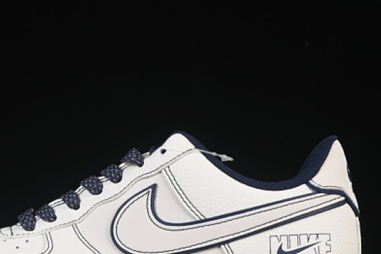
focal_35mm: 136
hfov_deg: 15.0
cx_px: 117
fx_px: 1439
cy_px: 202
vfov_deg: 10.1
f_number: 8
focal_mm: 50
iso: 160
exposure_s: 1/80
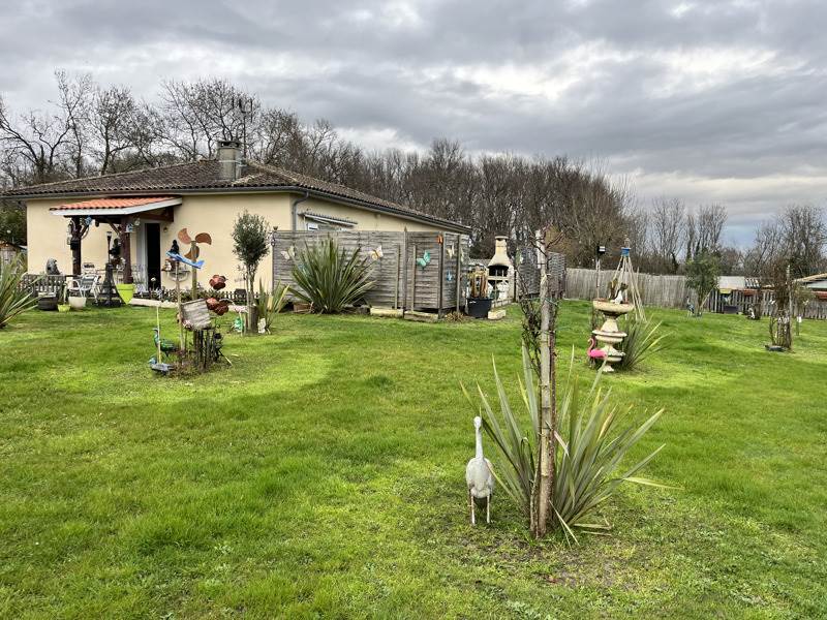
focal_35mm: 26
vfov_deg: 53.1
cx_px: 414
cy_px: 310
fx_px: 621
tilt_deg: -3.1
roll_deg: +0.8
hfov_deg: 67.3
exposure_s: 1/122
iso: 50
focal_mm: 5.1
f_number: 1.6
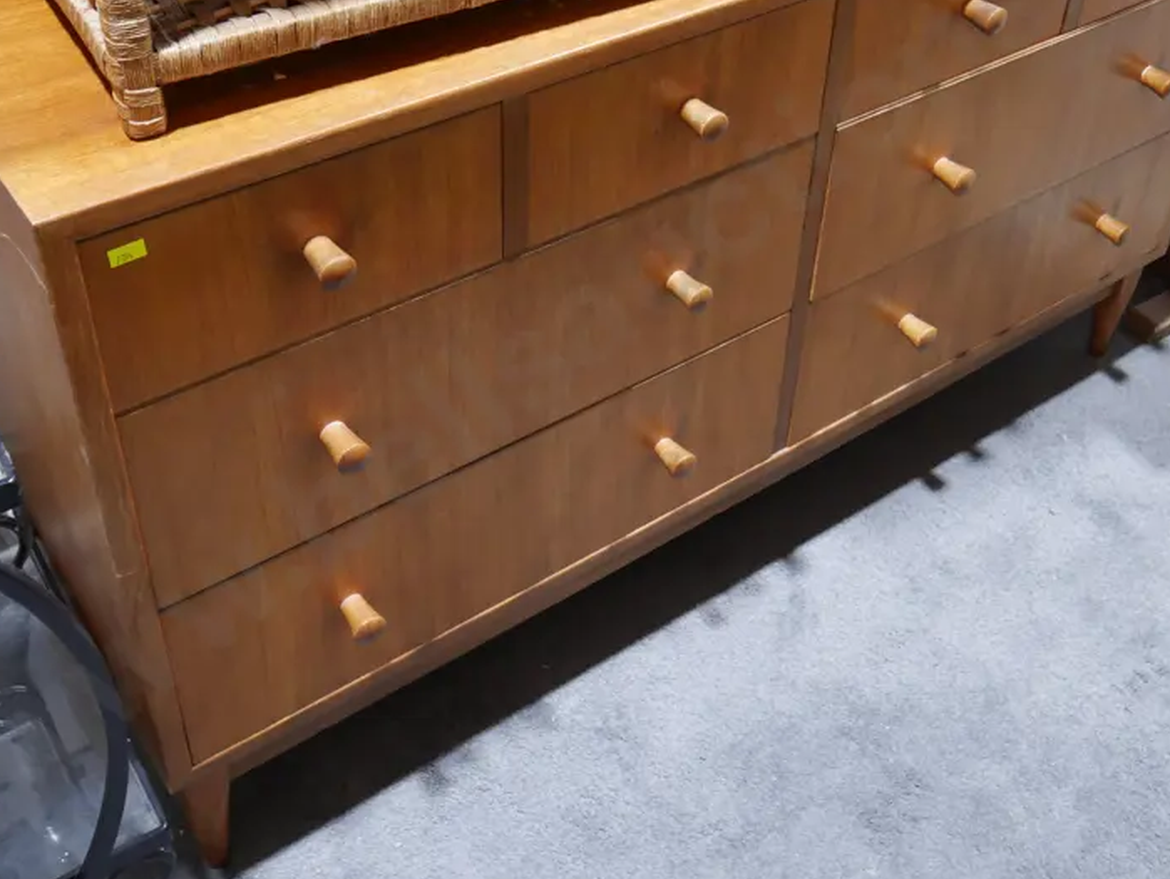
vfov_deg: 34.7
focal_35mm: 41
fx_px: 1386
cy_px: 262
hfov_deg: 45.6
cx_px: 673
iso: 1000
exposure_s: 1/60
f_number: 4
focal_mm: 14
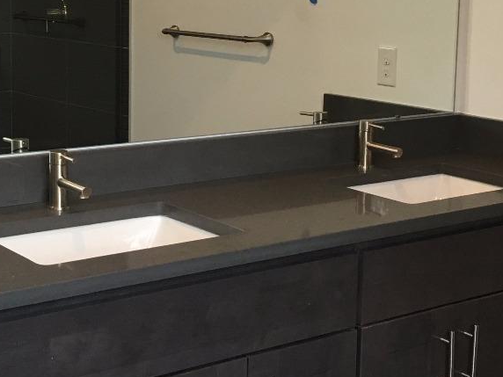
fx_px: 1061
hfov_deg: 26.7
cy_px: 105
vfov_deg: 20.0
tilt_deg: -6.2
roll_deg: -0.9
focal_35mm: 73
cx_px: 227
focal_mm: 4.15
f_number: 2.2
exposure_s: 1/30
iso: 100
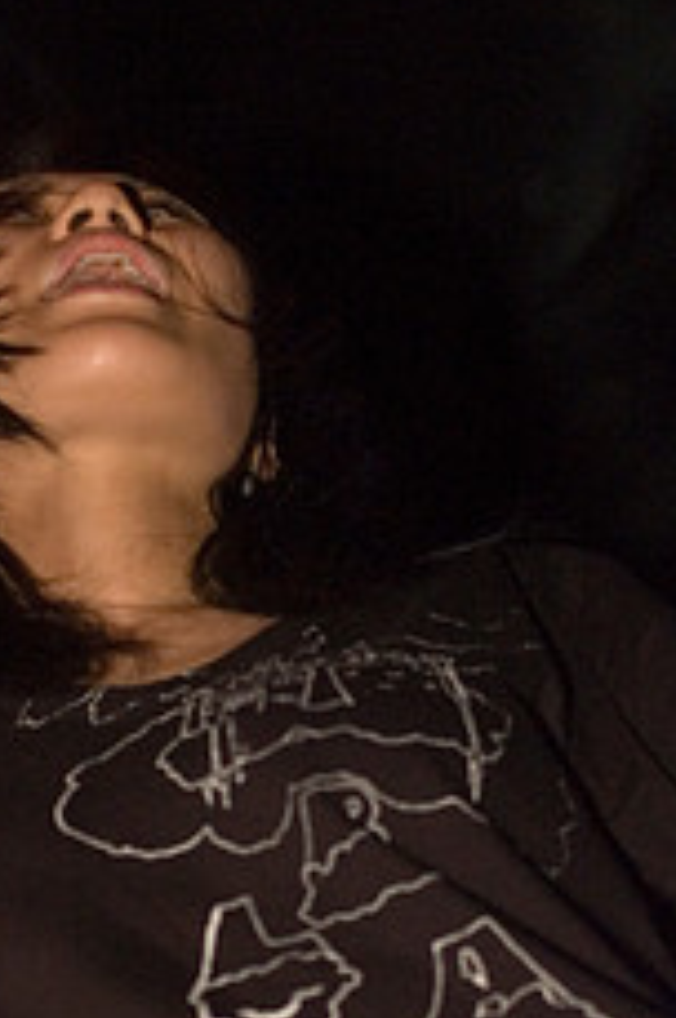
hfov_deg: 13.2
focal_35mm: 103
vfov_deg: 19.7
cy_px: 796
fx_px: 2909
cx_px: 176
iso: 800
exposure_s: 1/40
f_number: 2.8
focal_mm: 35
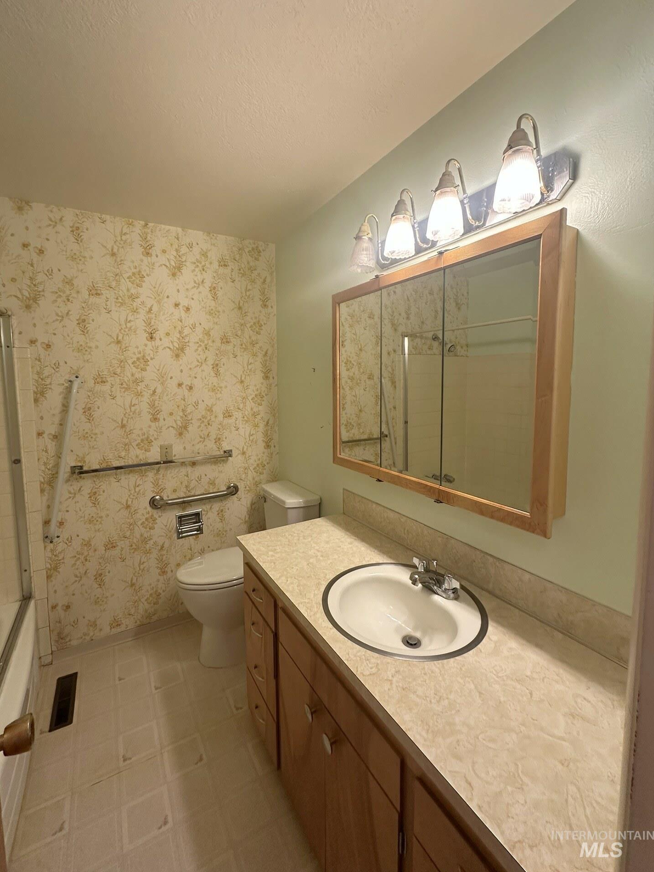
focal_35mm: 15
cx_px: 306
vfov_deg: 98.1
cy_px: 416
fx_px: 378
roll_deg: -0.5
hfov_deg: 81.7
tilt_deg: -3.8
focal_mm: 2.22
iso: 200
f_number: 2.2
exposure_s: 1/120
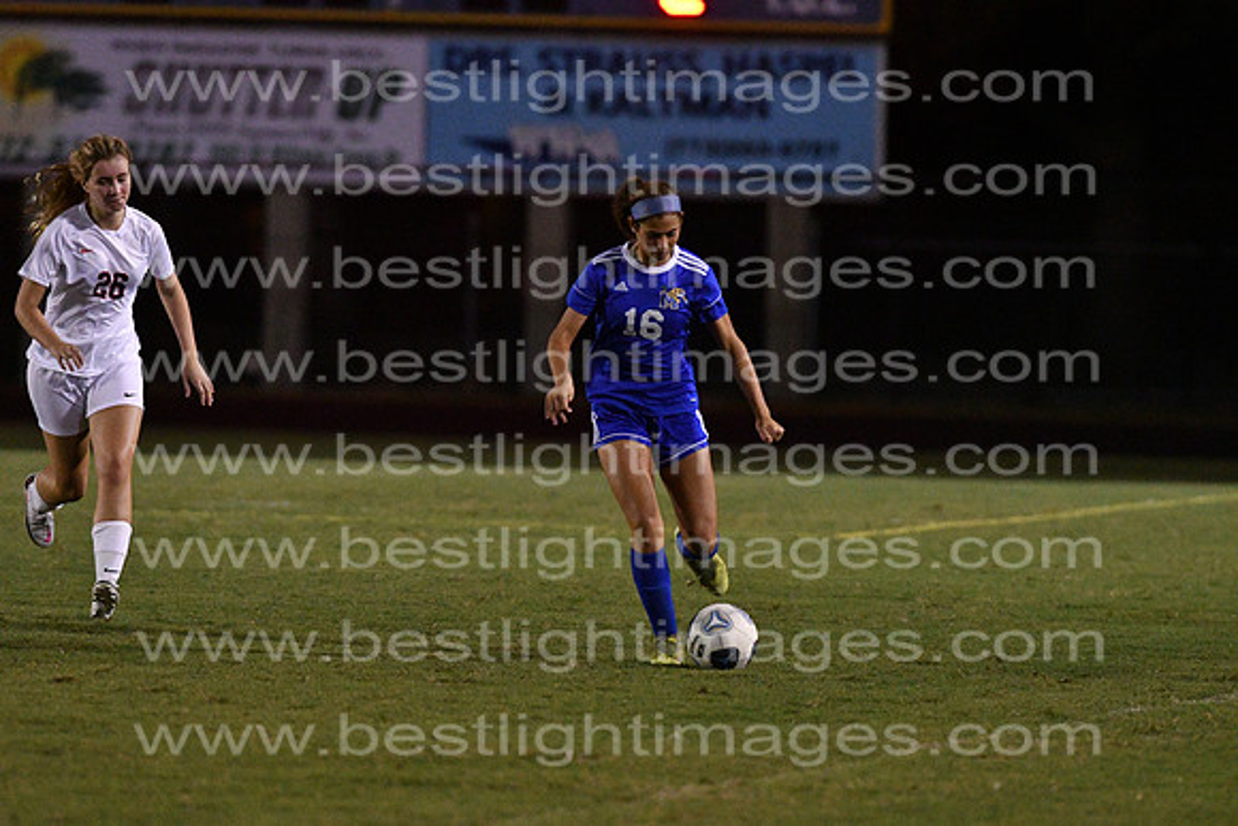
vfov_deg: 3.1
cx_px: 619
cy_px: 413
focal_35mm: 450
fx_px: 15478
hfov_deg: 4.6
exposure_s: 1/640
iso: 10000
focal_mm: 300
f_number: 3.5
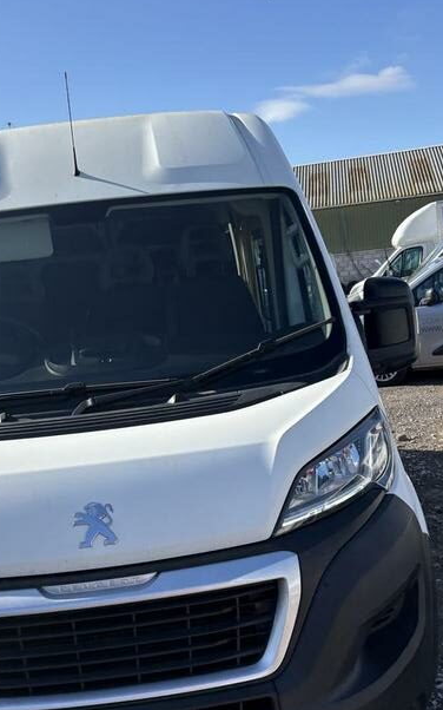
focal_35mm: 41
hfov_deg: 31.0
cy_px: 400
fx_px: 792
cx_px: 152
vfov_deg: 48.1
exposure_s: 1/2747
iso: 50
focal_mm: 5.96
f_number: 1.6
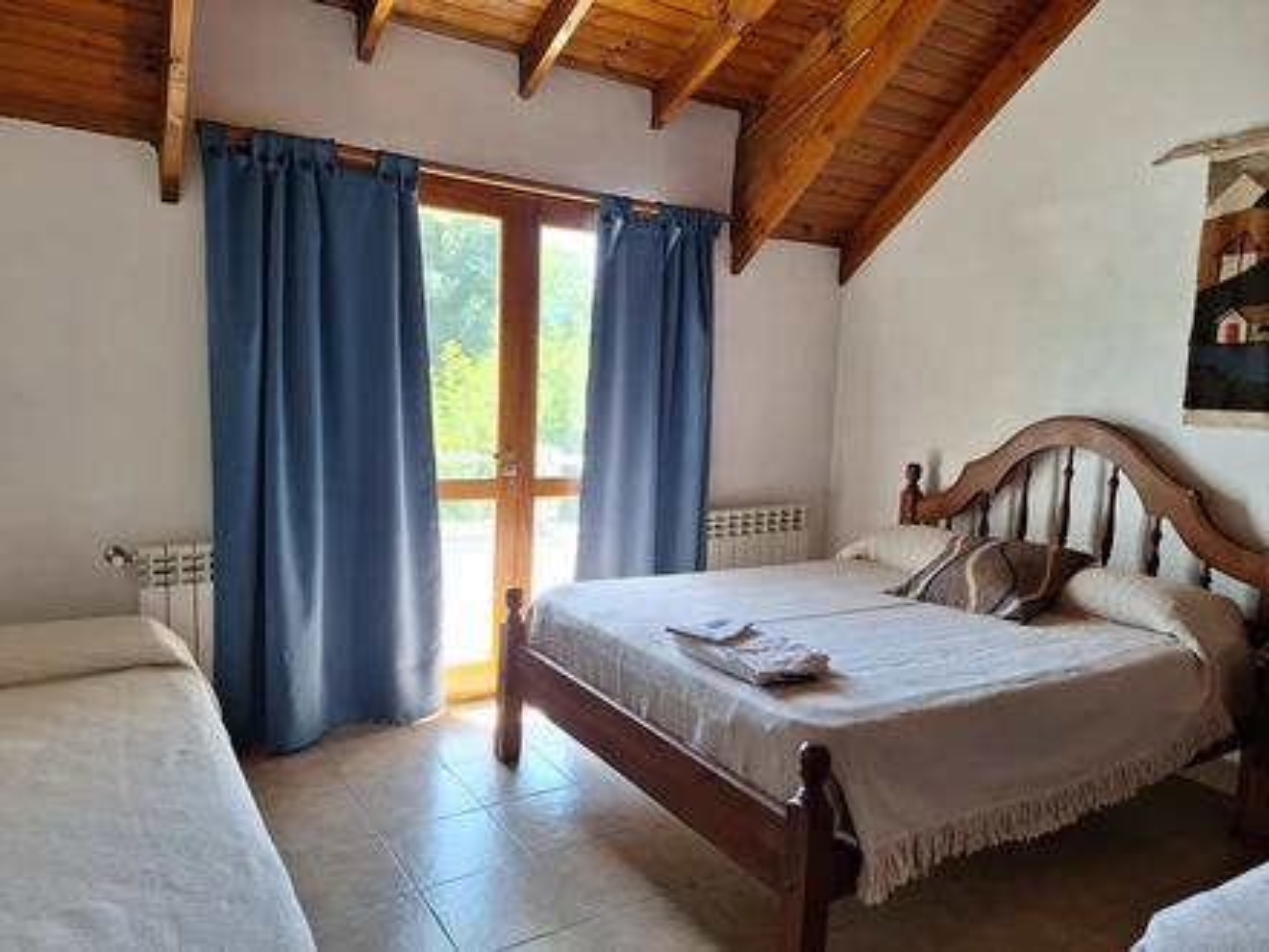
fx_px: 843
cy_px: 476
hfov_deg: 73.9
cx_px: 634
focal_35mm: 23
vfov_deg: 58.9
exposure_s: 1/100
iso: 64
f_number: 1.8
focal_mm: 5.54
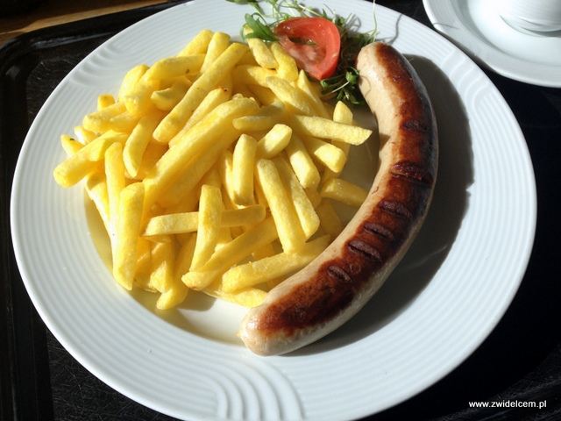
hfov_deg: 55.4
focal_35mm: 33
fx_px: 535
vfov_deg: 42.9
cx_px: 280
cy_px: 210
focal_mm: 4.12
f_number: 2.4
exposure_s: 1/903
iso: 50
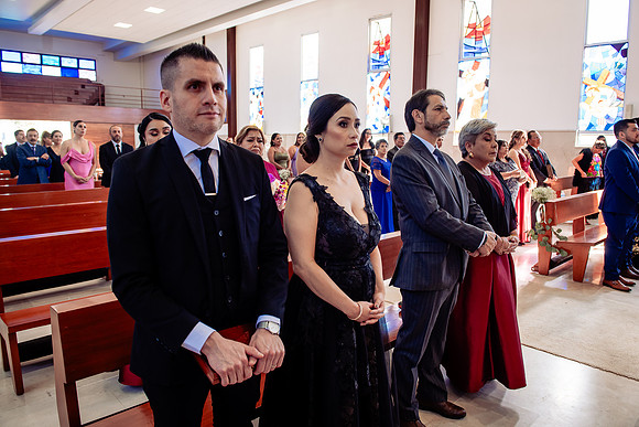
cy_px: 214
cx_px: 320
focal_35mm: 25
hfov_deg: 70.8
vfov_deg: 50.8
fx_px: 449
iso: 400
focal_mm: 24
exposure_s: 1/100
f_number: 4
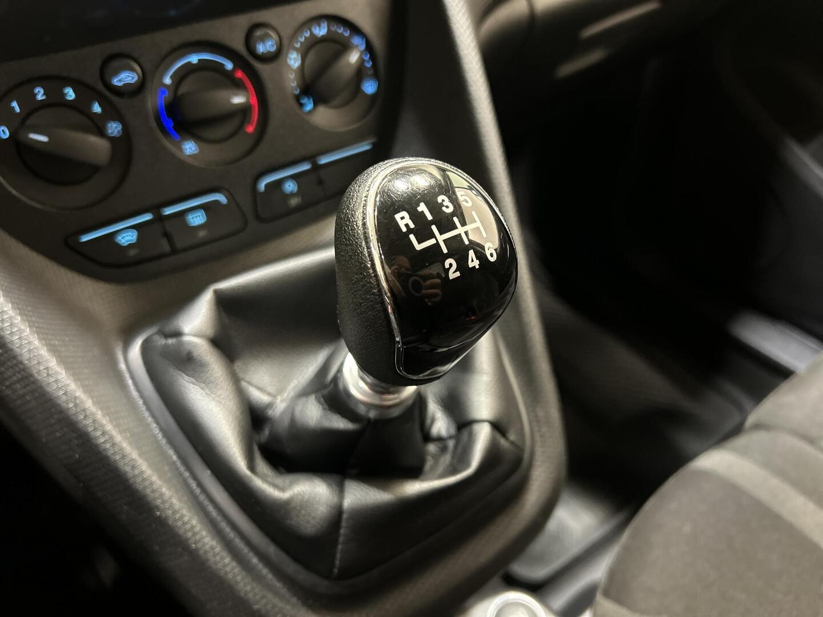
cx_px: 412
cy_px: 308
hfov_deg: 67.3
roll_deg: +1.2
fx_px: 618
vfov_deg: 53.1
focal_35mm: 26
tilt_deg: -40.2
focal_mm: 5.7
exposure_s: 1/33
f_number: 1.5
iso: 640
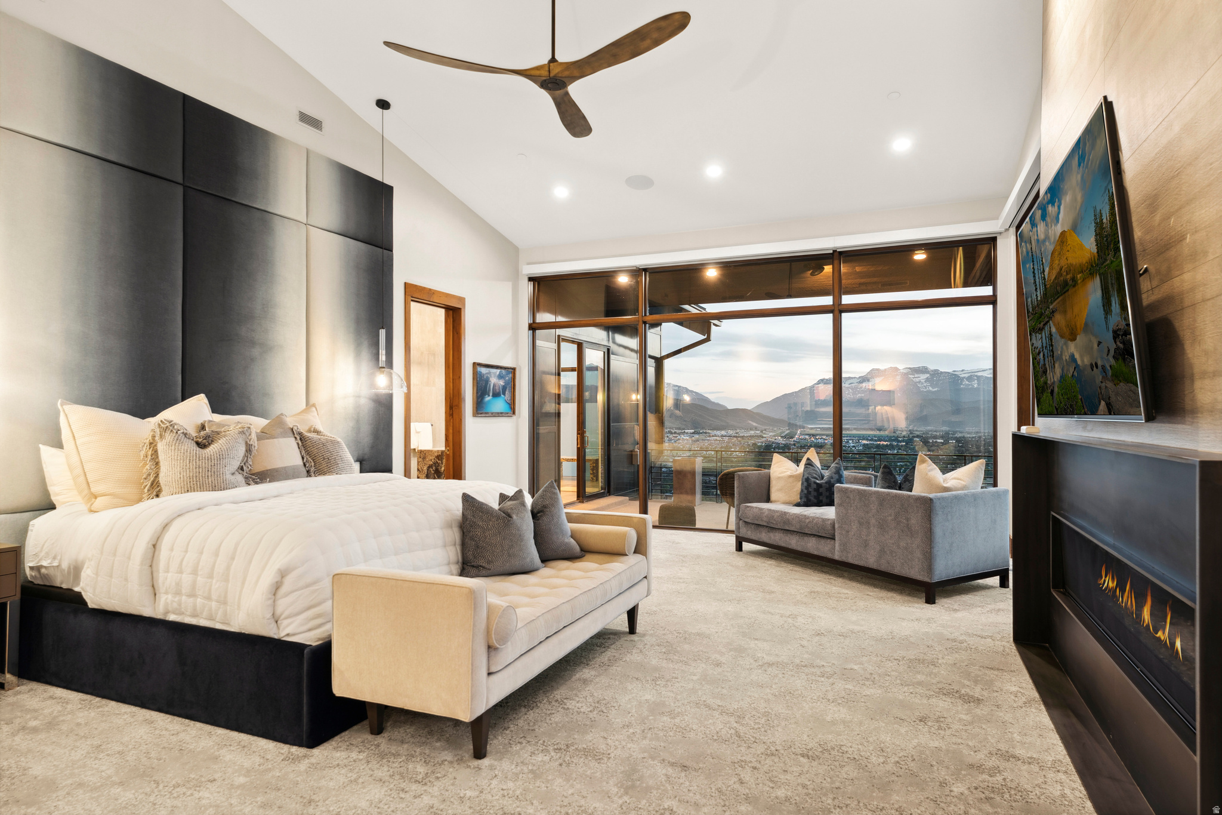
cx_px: 611
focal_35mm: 20
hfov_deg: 84.3
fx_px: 675
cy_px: 408
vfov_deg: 62.2
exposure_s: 1/10
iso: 500
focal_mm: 19.9
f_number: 5.6
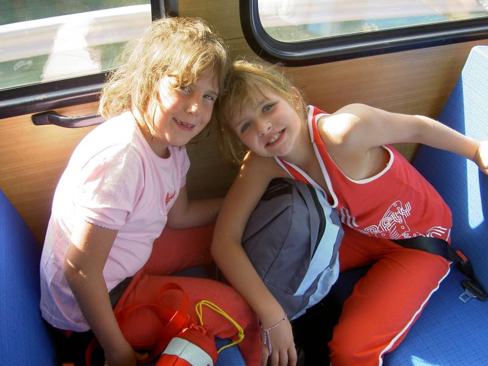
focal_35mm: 39
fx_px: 550
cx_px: 244
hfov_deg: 47.9
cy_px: 183
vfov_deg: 36.8
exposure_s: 1/100
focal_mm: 8
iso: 100
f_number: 2.8
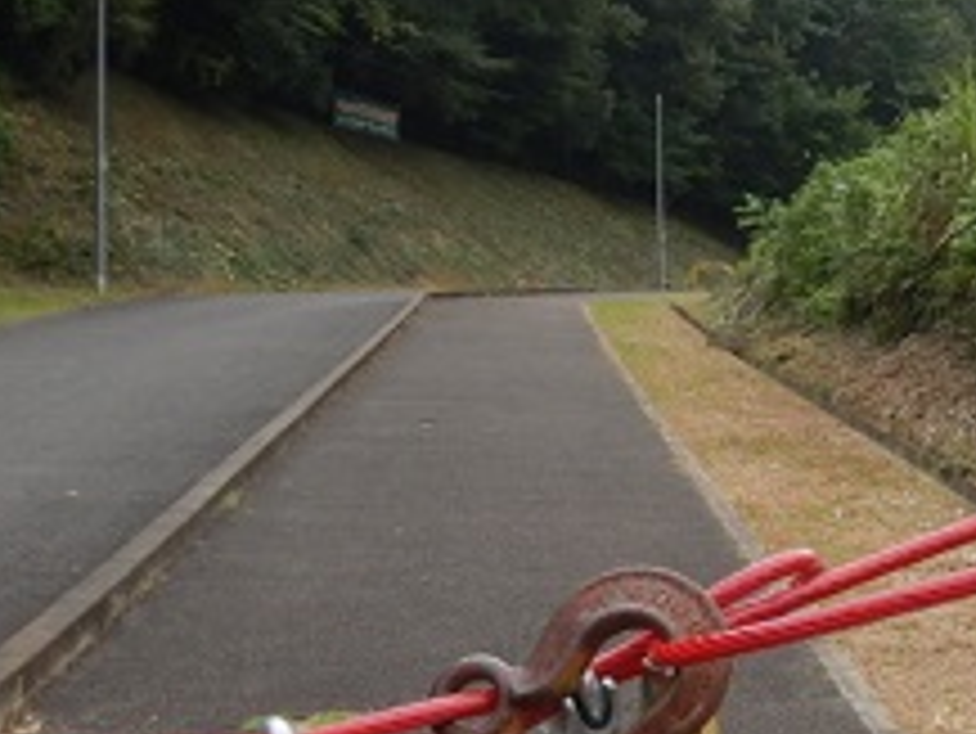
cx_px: 1007
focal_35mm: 83
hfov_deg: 22.5
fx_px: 2341
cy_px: 459
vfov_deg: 17.8
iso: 125
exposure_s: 1/250
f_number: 2.8
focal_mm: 4.3
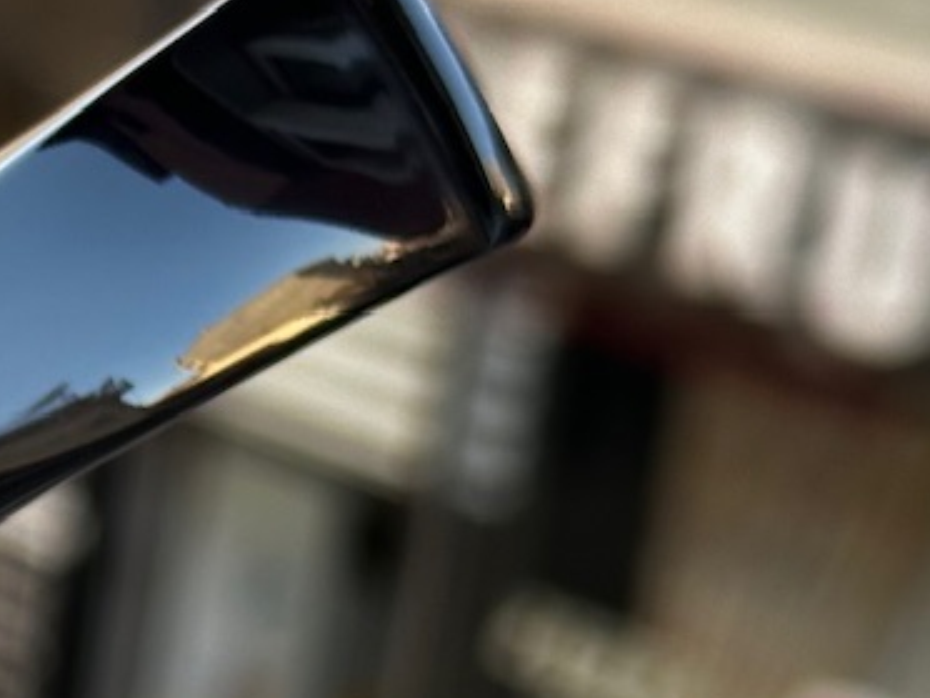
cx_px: -610
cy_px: 813
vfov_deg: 8.9
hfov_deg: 11.3
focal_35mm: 165
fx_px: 4433
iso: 64
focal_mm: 6.86
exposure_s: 1/254
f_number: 1.78
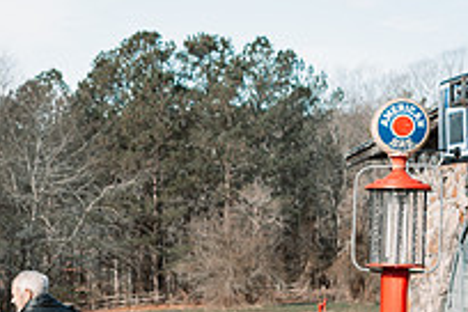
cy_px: 329
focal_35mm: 117
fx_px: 1521
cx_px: 39
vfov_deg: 11.6
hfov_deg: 17.2
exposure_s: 1/1250
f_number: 3.2
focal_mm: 40
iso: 250
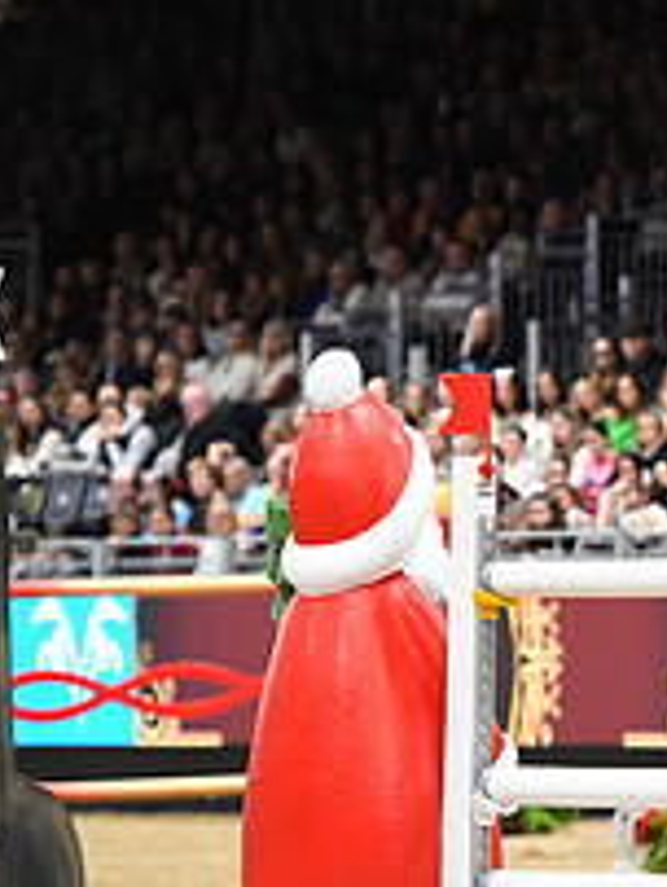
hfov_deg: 3.7
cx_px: 1255
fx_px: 10255
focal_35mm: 400
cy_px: 378
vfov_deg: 4.9
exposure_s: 1/800
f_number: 3.5
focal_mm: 145
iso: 5000
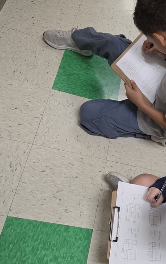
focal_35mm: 42
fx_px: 304
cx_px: 159
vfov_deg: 47.1
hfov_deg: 29.0
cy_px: 144
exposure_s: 1/120
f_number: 1.8
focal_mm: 5.4
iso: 200
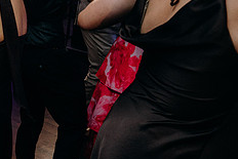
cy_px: 18
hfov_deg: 28.9
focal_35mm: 60
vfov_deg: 22.2
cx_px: -48
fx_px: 397
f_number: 3.5
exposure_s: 1/160
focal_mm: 24
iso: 2500
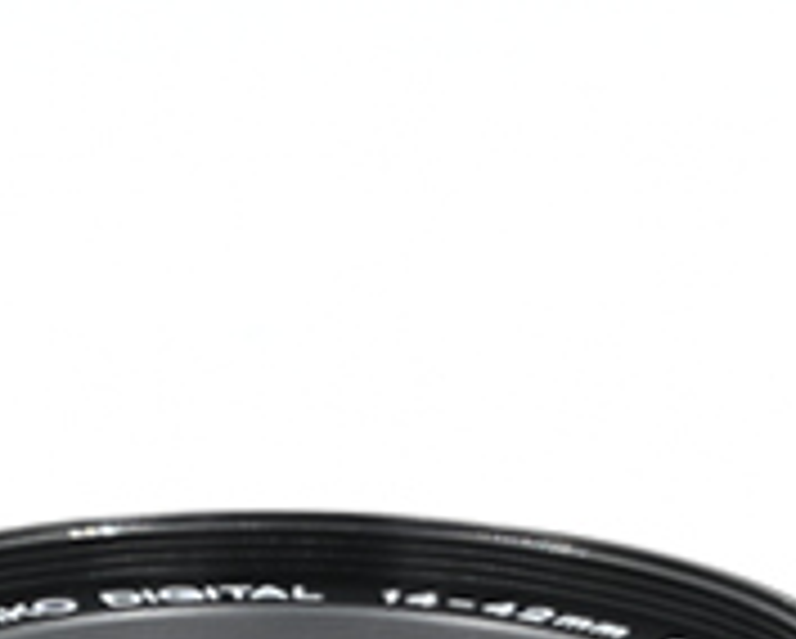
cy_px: 1181
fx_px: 9104
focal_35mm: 386
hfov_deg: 5.0
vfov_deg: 4.0
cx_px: 36
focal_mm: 75
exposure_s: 1/13
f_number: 16
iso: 200
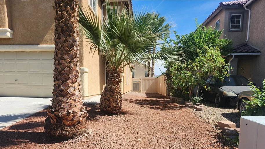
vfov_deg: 40.4
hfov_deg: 67.8
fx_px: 197
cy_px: 111
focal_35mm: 28
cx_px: 121
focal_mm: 5.54
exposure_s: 1/1245
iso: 25
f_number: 1.8
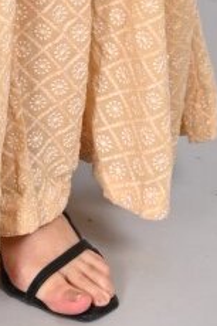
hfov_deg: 4.0
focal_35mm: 338
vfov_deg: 5.7
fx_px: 3060
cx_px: -78
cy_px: -681
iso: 320
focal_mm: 48
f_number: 8
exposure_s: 1/160
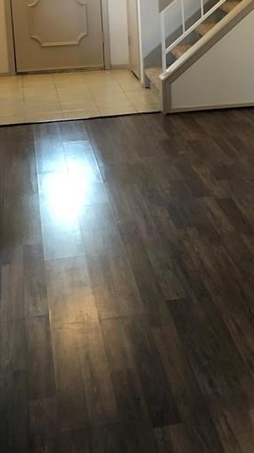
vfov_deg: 32.8
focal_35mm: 62
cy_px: 81
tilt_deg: -11.9
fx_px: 743
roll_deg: +0.0
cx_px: 228
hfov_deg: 19.1
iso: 80
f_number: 1.8
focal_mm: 3.99
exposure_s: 1/15
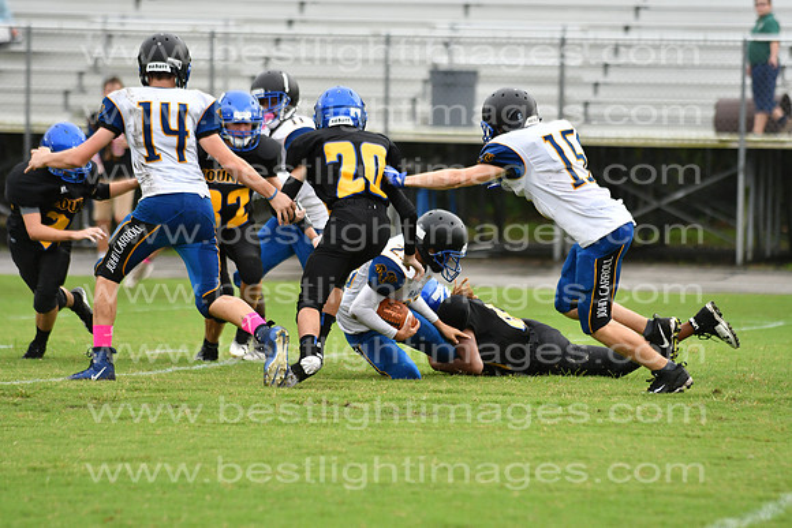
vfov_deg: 6.5
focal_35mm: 210
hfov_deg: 9.8
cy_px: 264
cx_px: 396
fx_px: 4621
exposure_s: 1/3200
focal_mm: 140
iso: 800
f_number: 3.5
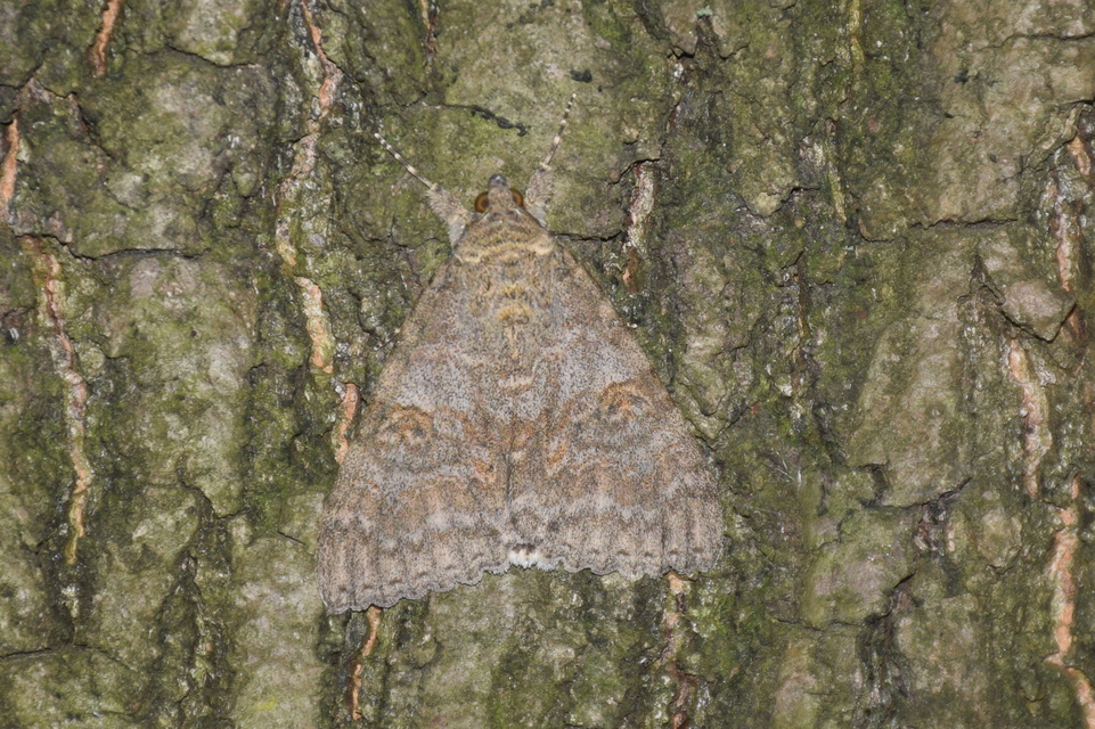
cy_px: 364
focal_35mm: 210
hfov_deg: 9.8
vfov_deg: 6.5
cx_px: 548
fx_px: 6385
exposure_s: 1/60
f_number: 7.1
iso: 320
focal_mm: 140
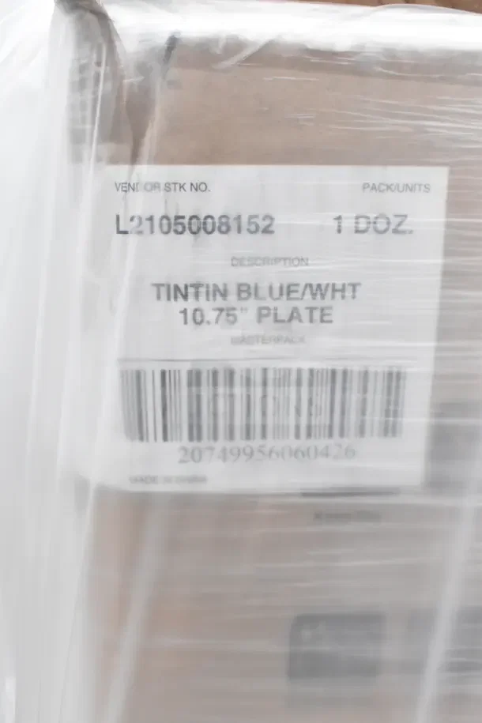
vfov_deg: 53.1
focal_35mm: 36
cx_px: 241
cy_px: 362
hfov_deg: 36.9
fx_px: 723
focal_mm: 24
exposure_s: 1/1250
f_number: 16
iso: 6400
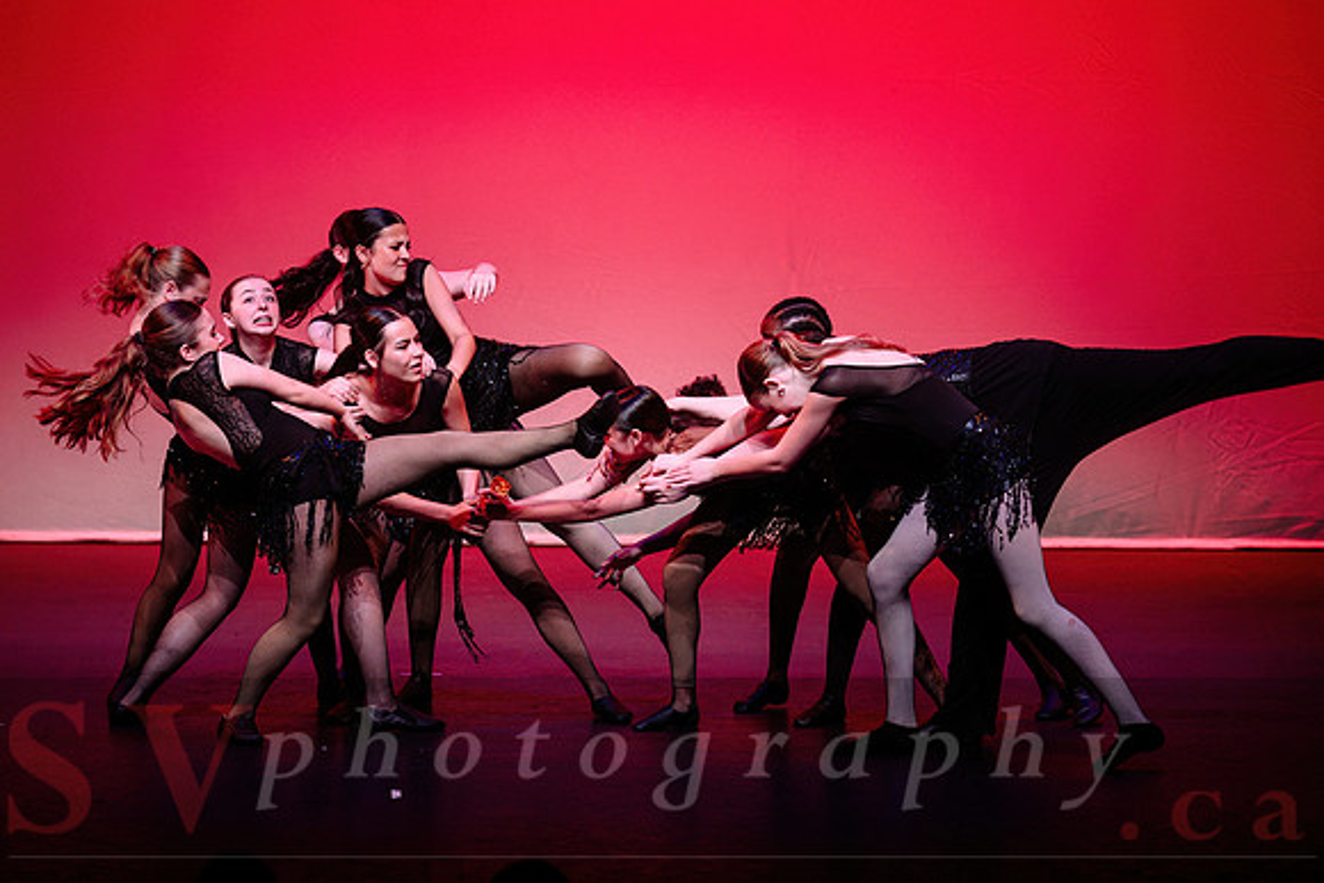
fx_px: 5973
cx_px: 662
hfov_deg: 12.6
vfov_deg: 8.5
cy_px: 442
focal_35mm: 162
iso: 1250
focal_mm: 160
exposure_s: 1/640
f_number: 2.8
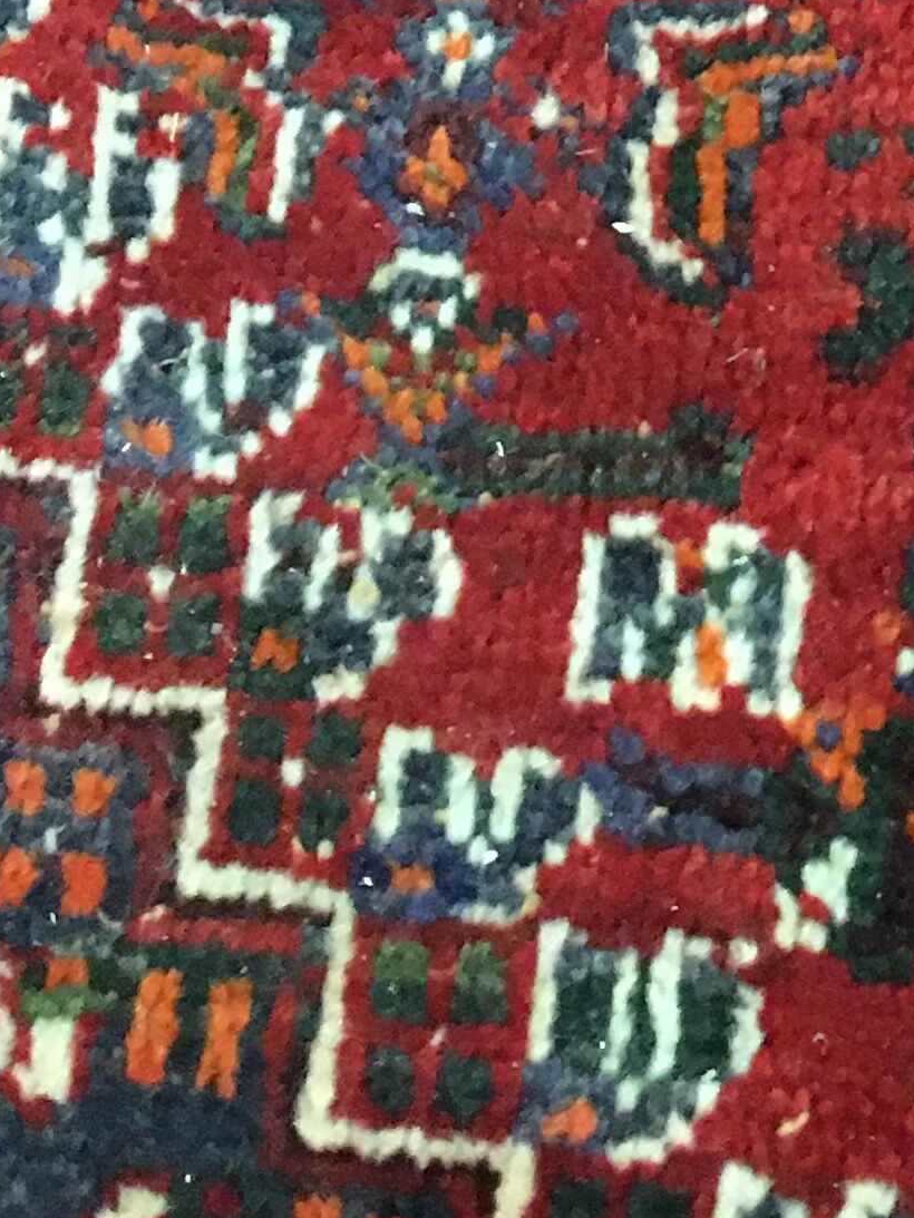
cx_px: 1675
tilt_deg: -74.6
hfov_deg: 12.6
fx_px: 3766
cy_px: -75
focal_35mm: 107
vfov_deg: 17.8
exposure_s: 1/17
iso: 320
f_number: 2.2
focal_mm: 4.15
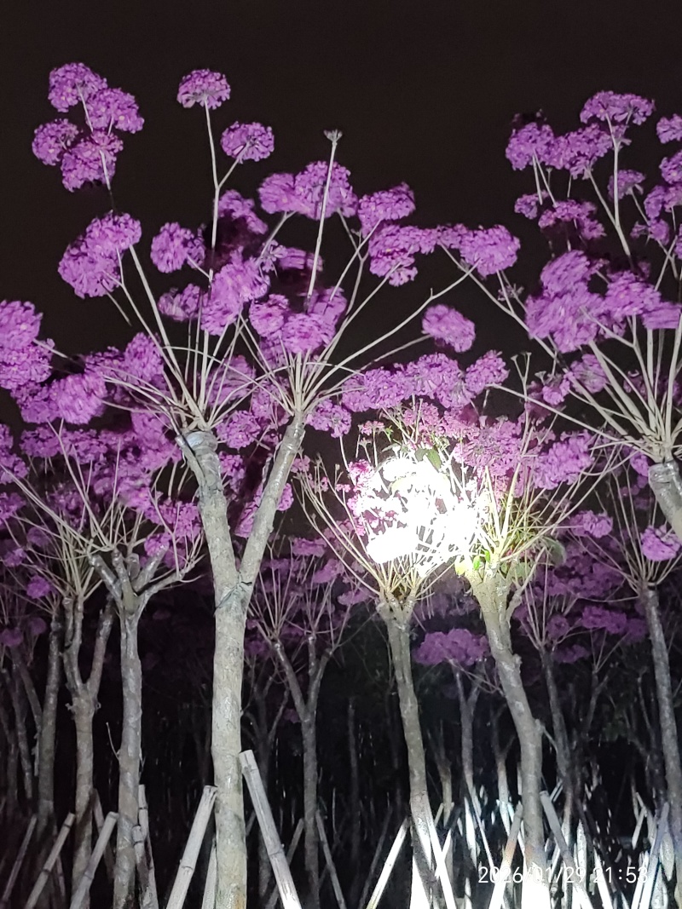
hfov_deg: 28.6
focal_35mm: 51
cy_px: 454
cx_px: 341
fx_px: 1340
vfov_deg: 37.5
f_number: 1.8
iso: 8313
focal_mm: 4.26
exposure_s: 1/16.7
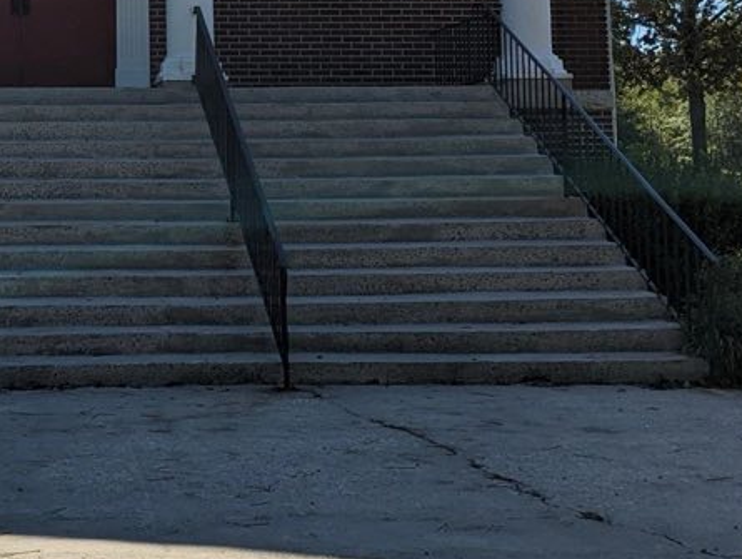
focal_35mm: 69
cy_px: 5
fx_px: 1481
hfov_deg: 26.7
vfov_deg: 20.7
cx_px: 13
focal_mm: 6.81
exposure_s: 1/2179
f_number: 1.85
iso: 40
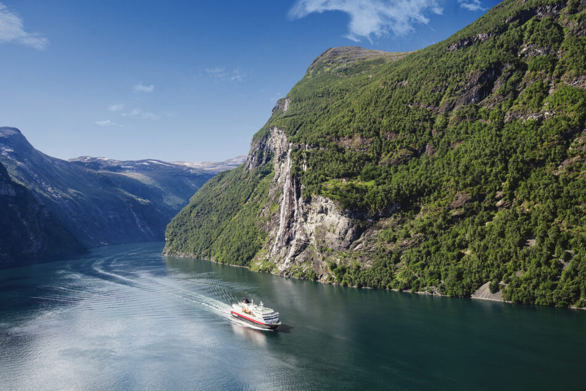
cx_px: 293
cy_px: 196
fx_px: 488
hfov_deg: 61.9
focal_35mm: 30
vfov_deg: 43.6
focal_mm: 30
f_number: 5.6
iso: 250
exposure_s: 1/800
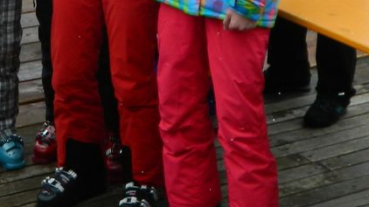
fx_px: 1252
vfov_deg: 9.1
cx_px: 90
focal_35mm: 128
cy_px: -164
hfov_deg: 16.7
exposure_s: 1/800
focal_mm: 5.6
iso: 80
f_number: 3.2
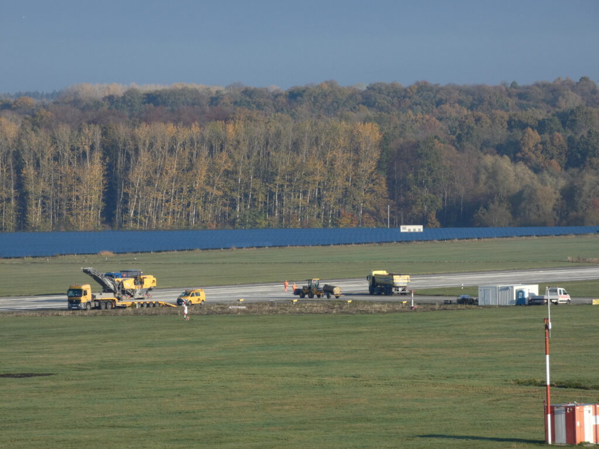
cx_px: 300
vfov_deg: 5.1
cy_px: 224
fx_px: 5036
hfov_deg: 6.8
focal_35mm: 291
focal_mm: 52.2
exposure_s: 1/250
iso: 80
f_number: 5.5
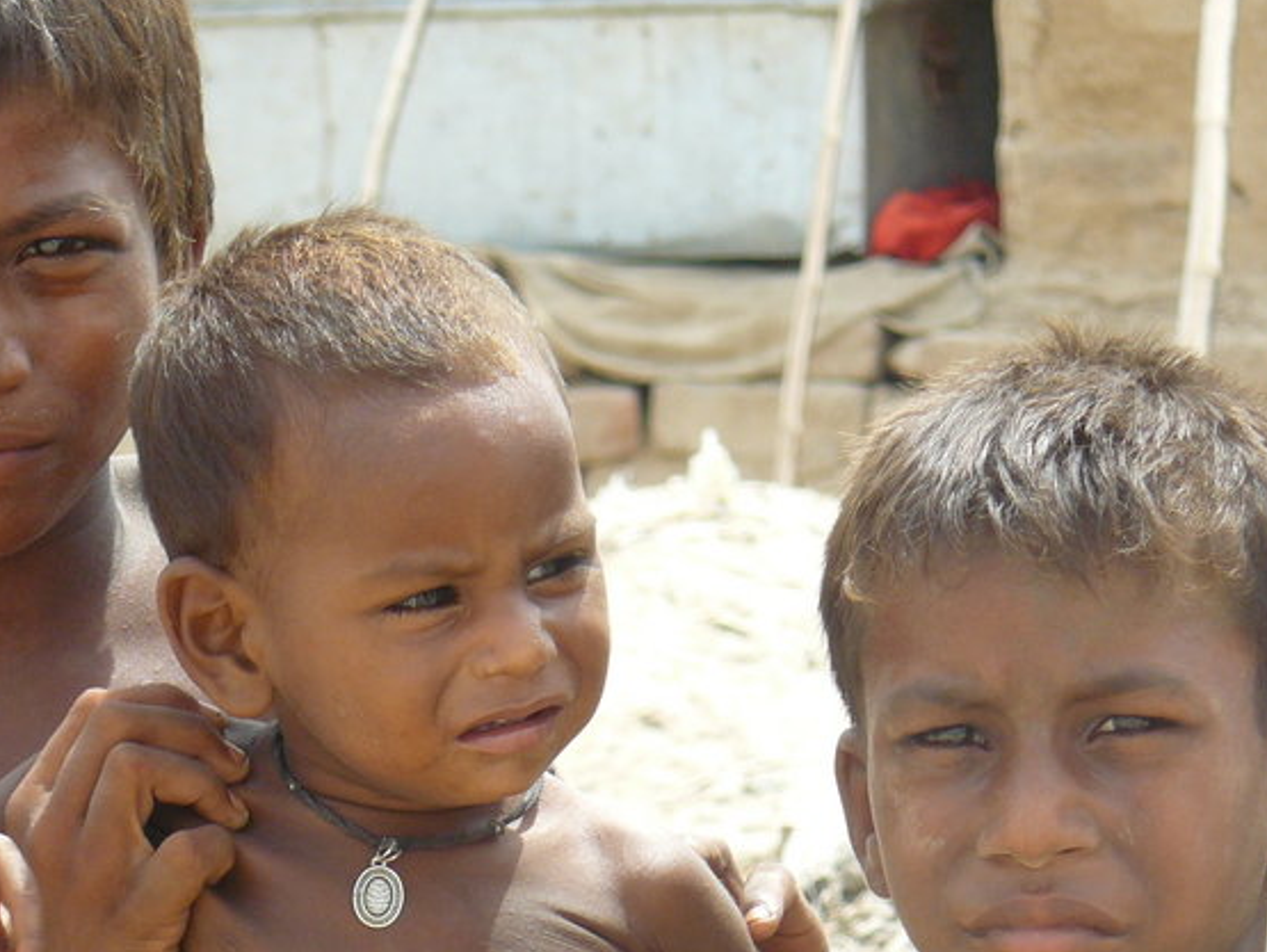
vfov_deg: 4.1
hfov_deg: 5.4
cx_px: 856
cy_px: 699
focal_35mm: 365
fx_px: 13368
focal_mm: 32.9
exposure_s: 1/200
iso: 100
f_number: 4
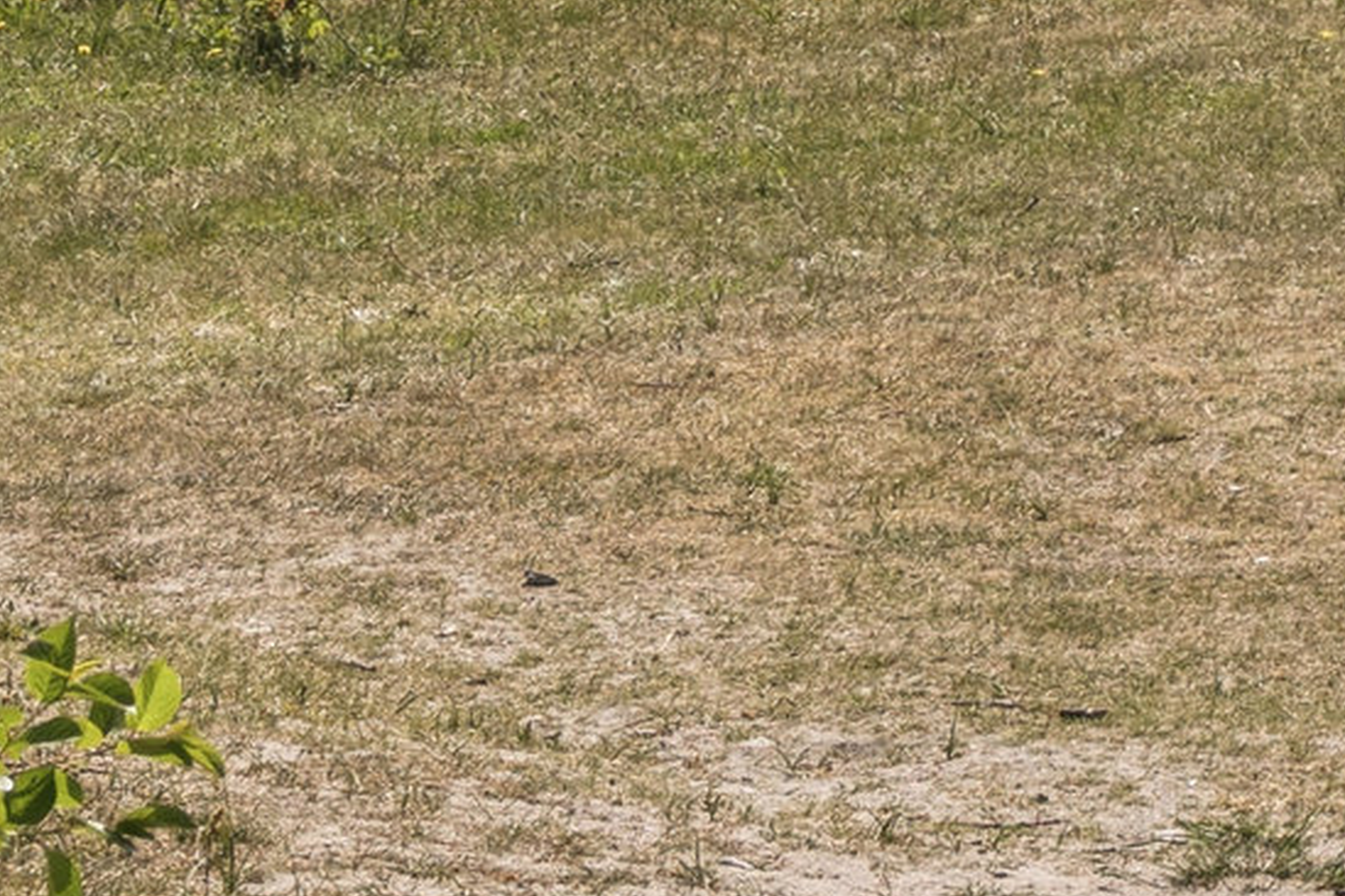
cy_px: -1342
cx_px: 2489
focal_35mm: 271
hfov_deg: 7.4
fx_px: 10114
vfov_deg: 4.9
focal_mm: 33
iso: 200
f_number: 8
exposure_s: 1/1000
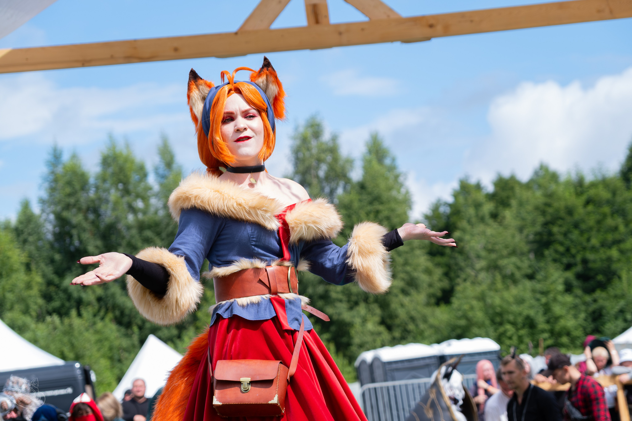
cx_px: 345
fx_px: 1592
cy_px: 211
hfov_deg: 22.4
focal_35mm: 91
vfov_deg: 15.1
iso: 200
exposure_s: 1/1600
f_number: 3.2
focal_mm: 55
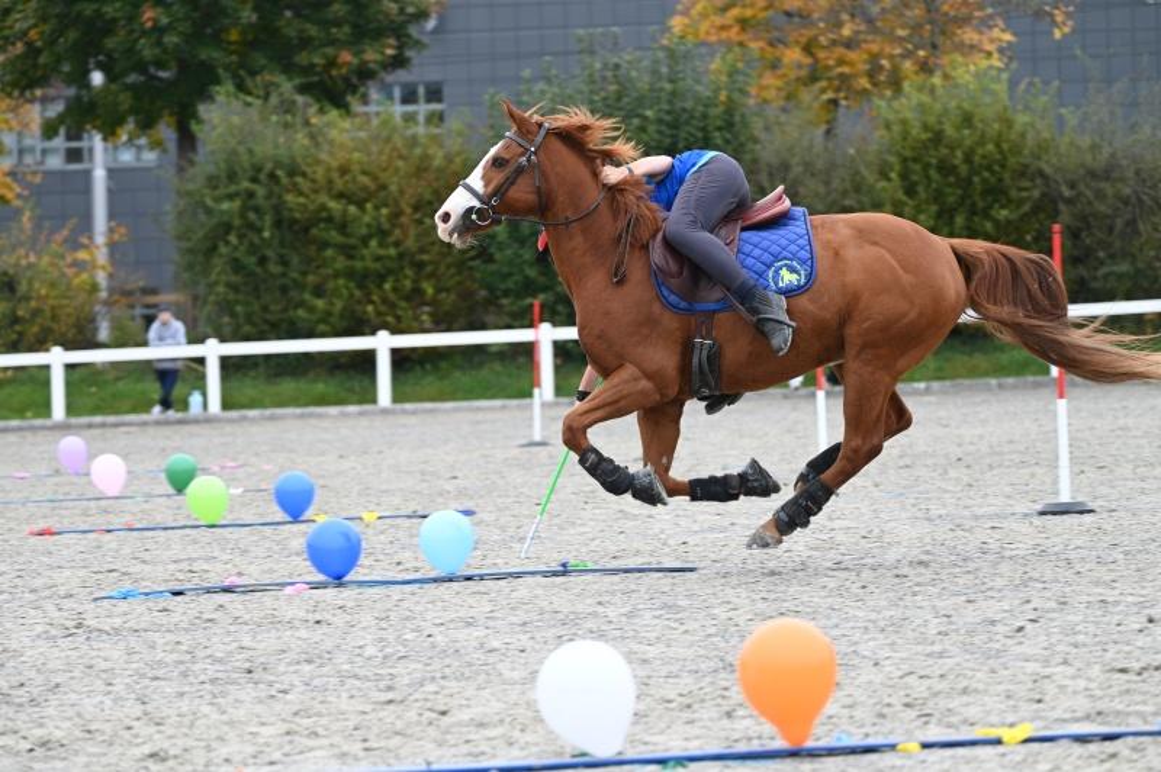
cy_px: 386
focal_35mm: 155
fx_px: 4995
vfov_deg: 8.8
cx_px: 580
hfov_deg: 13.3
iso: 2500
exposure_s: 1/800
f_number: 4.8
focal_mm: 155
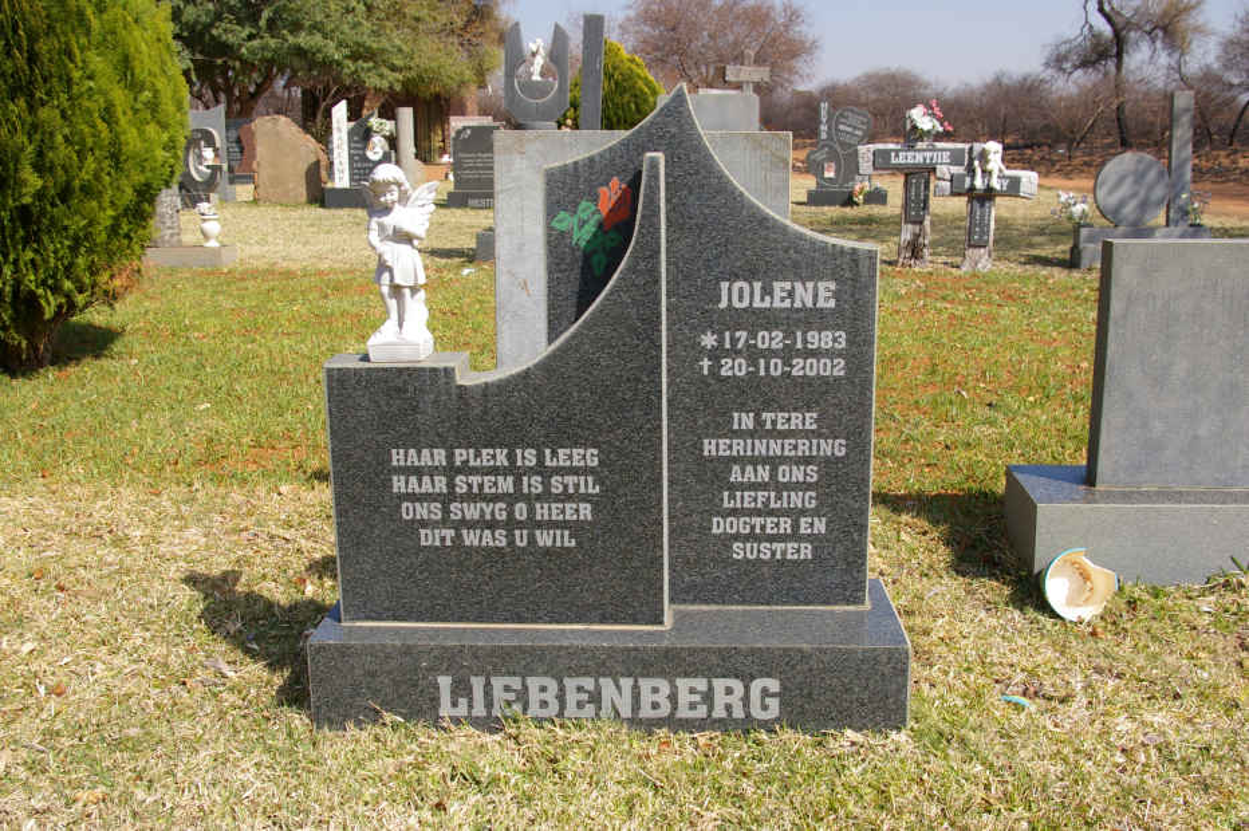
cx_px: 624
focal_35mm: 36
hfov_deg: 53.2
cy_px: 416
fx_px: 1248
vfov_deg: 36.8
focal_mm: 24
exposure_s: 1/350
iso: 200
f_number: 8
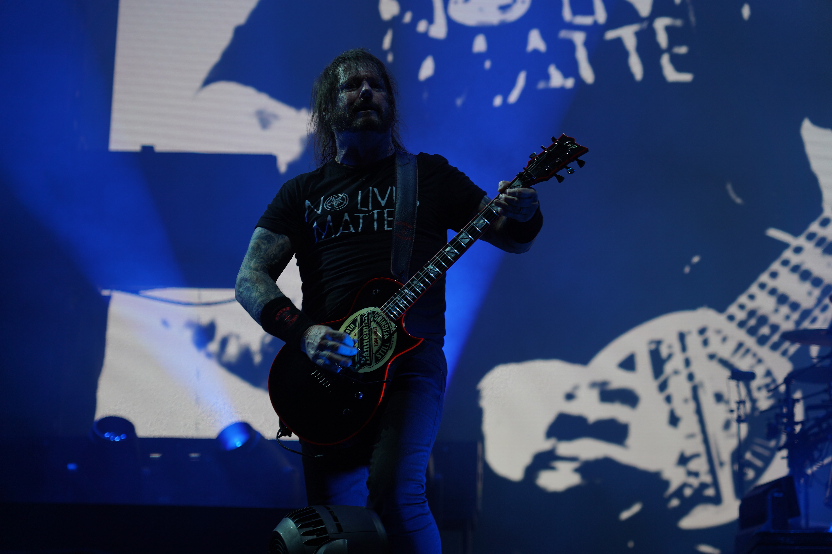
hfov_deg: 23.6
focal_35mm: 86
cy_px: 277
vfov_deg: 15.9
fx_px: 1987
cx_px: 416
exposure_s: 1/125
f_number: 4.5
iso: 100
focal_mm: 86
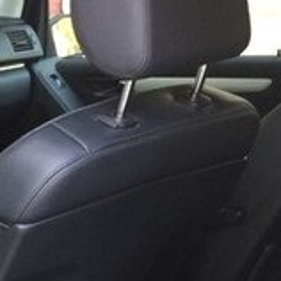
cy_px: 271
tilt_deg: -21.2
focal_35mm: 107
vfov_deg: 16.0
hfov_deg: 14.2
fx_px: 983
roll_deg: +3.8
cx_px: -238
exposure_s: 1/33
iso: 125
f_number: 2.2
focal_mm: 4.15
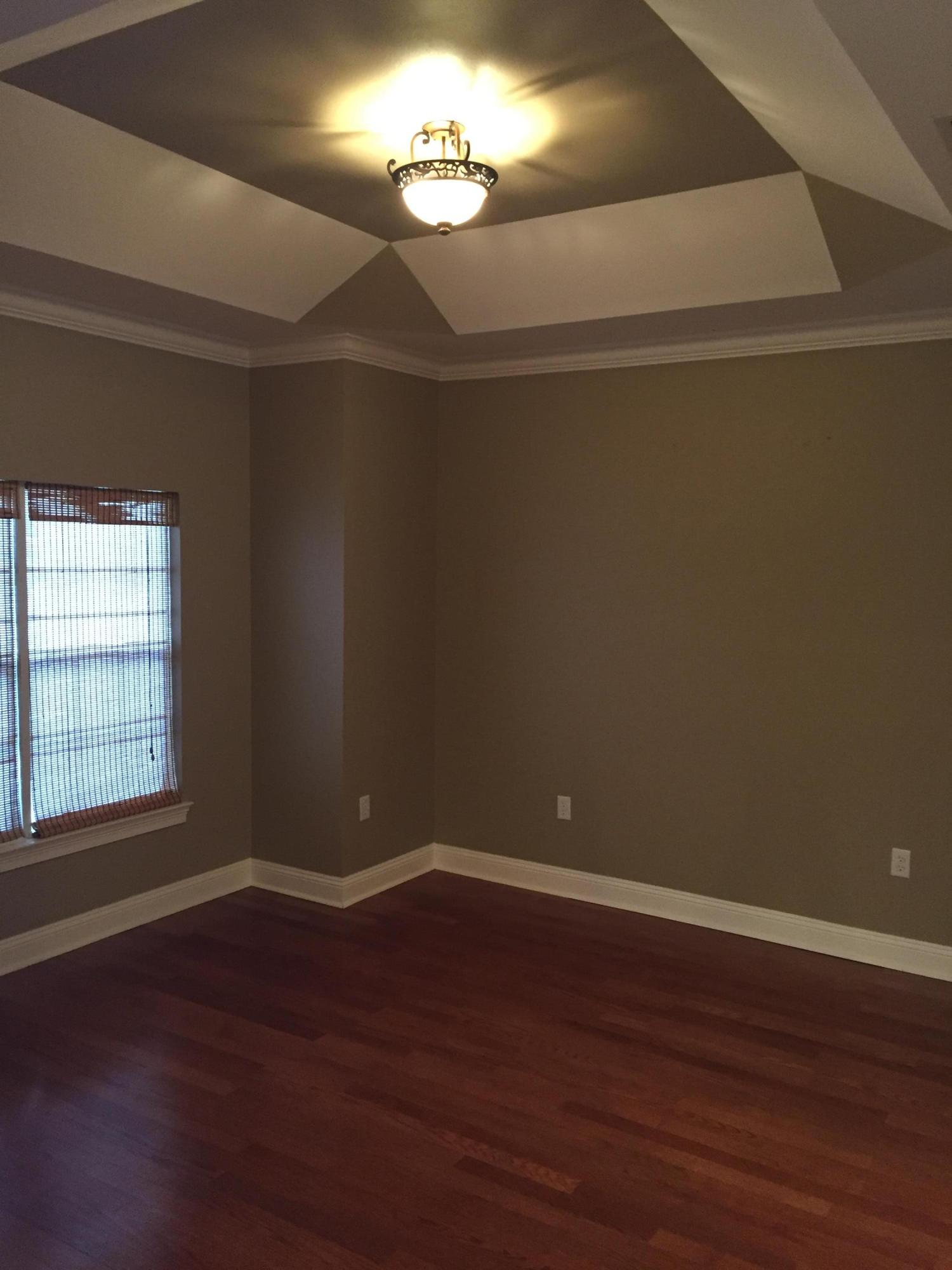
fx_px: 1063
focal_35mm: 29
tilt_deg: -3.2
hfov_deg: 48.2
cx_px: 476
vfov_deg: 61.7
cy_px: 635
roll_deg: -1.6
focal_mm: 4.15
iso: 250
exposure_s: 1/24
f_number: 2.2
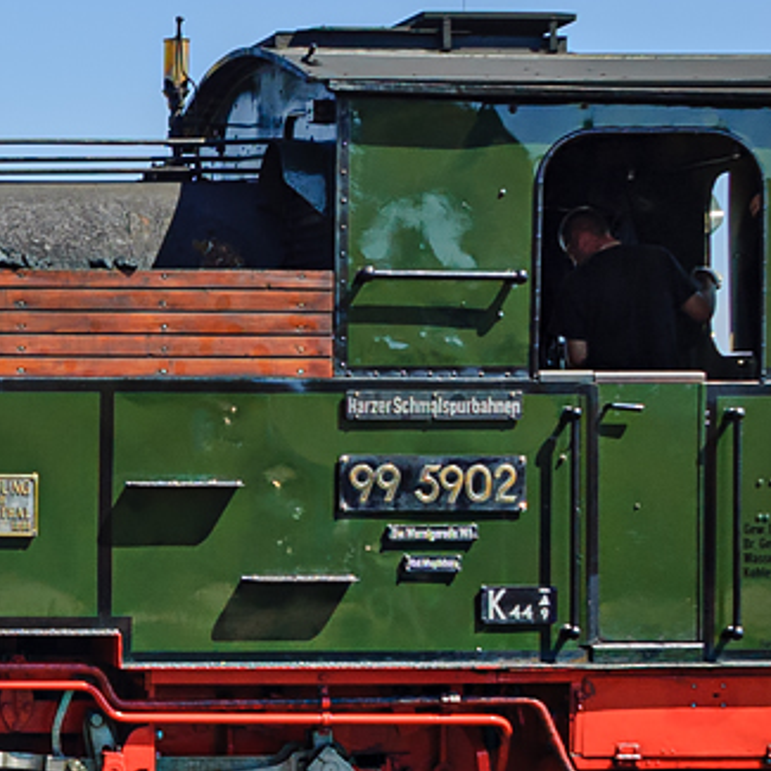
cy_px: 562
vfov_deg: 15.4
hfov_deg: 14.4
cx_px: -365
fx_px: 2847
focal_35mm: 113
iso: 200
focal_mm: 24
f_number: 8
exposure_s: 1/320
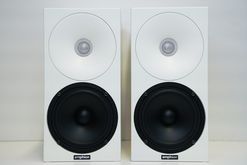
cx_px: 124
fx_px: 412
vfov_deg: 22.6
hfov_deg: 33.4
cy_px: 82
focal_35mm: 60
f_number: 5
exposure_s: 1/80
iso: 250
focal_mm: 60
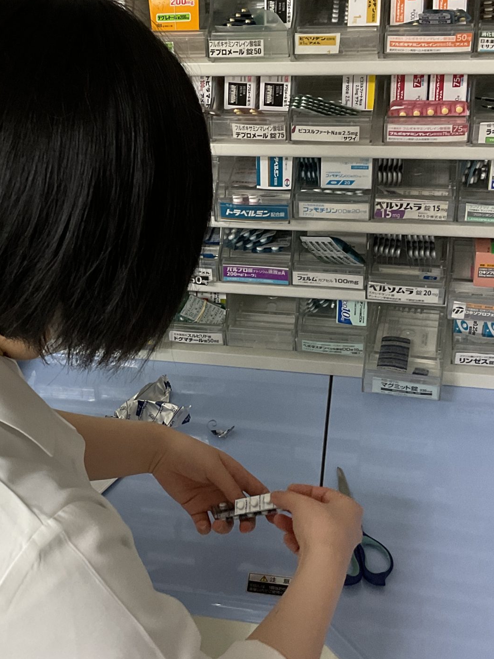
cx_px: 110
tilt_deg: -33.8
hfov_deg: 27.1
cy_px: 290
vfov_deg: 36.1
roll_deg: +7.5
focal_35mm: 53
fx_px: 1008
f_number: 1.8
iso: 64
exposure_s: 1/60
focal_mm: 3
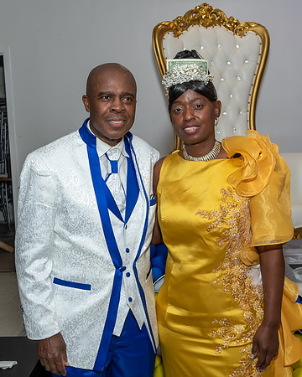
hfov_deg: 27.3
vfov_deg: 33.7
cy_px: 186
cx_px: 152
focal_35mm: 56
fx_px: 623
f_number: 6.3
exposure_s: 1/250
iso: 400
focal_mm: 26
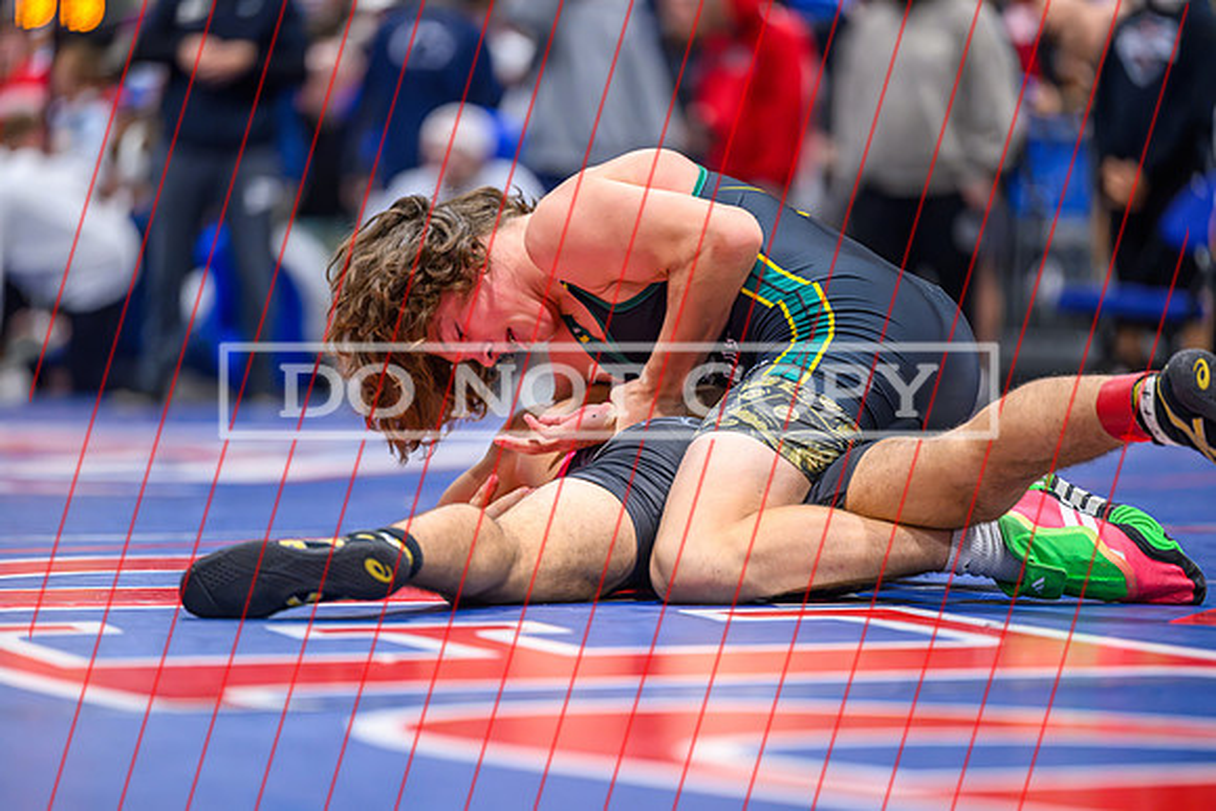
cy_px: 406
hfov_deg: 10.8
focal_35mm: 190
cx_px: 608
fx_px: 6419
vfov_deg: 7.2
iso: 4000
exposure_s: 1/800
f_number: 2.8
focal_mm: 190
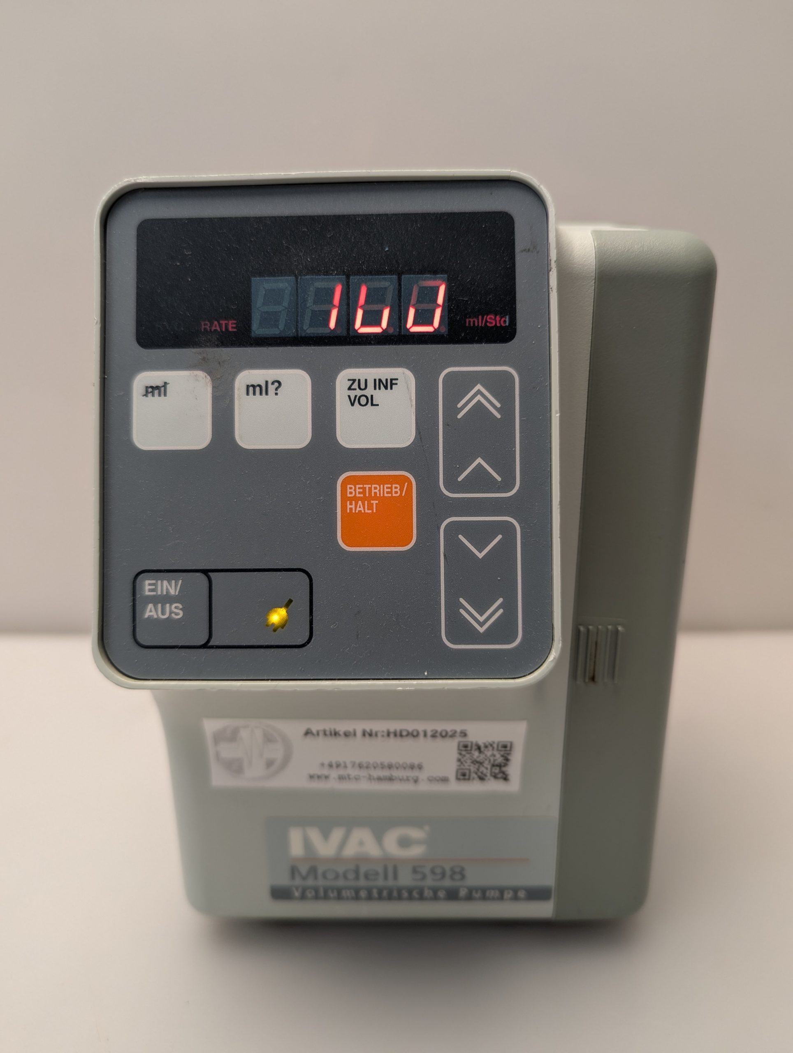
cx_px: 396
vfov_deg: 71.5
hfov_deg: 56.9
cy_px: 526
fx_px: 731
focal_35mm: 24
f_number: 1.85
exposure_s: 1/100
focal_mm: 6.81
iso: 99
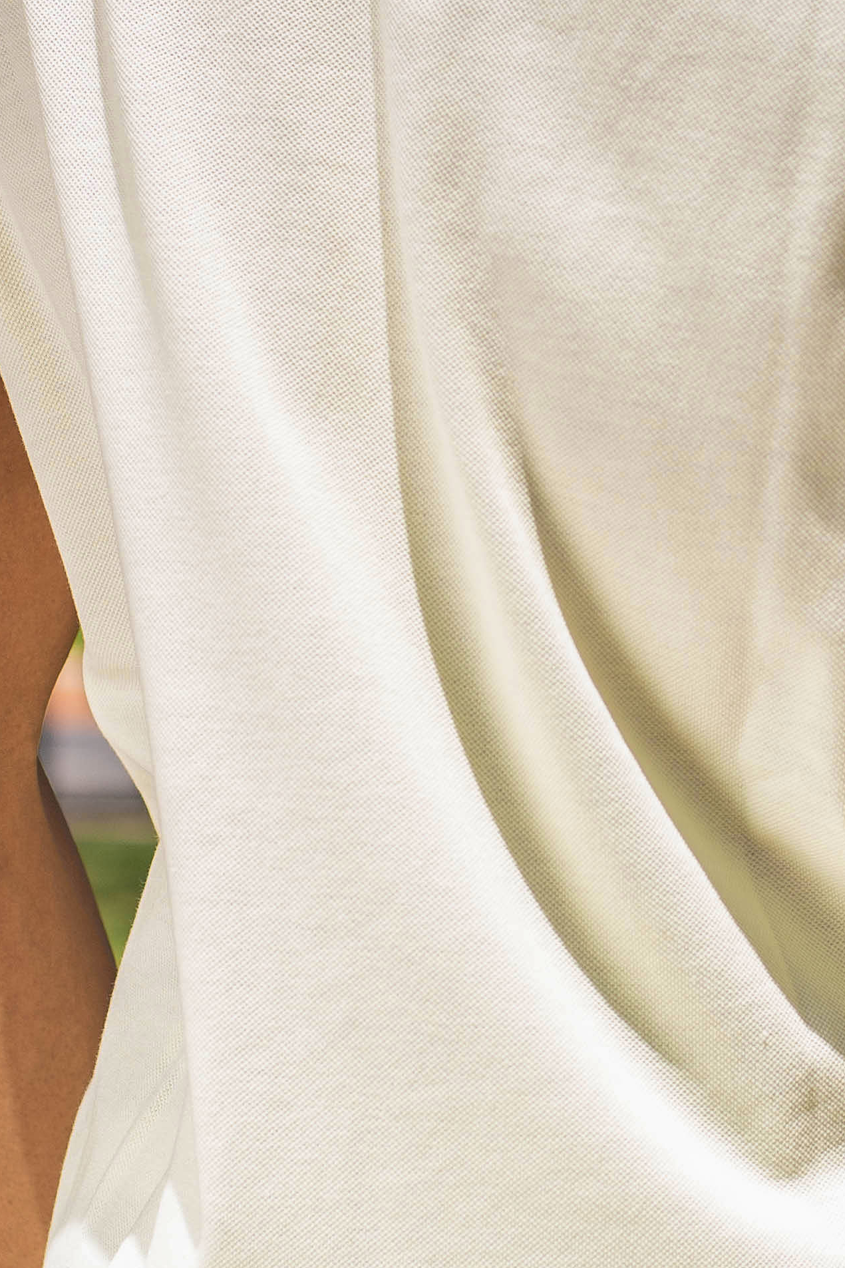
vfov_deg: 13.0
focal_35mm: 158
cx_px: 609
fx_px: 5562
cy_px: 515
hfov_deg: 8.7
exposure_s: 1/1600
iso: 160
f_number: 3.5
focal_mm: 50
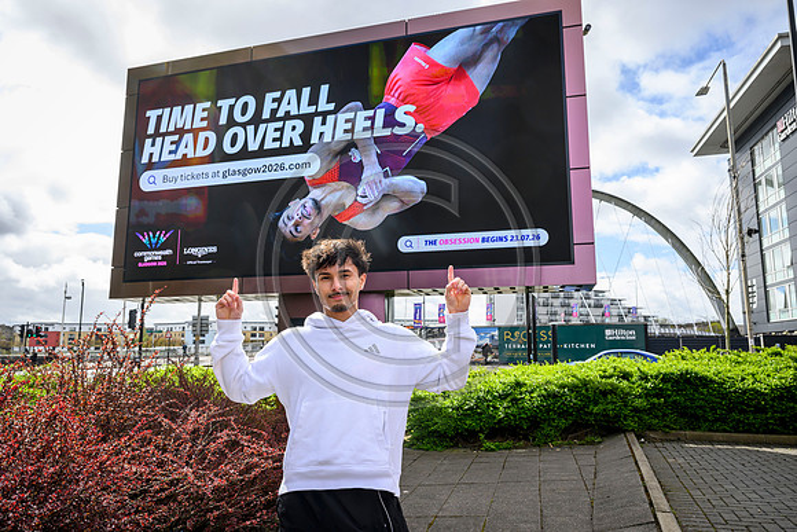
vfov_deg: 53.2
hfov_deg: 73.7
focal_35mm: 24
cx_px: 398
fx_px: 531
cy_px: 266
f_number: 6.3
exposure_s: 1/1000
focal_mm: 24
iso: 500
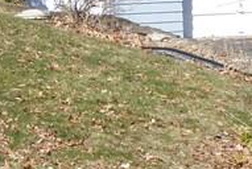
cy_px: -57
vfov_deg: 7.6
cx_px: -239
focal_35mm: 178
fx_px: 1248
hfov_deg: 10.6
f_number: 3.5
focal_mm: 5.4
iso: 80
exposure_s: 1/640
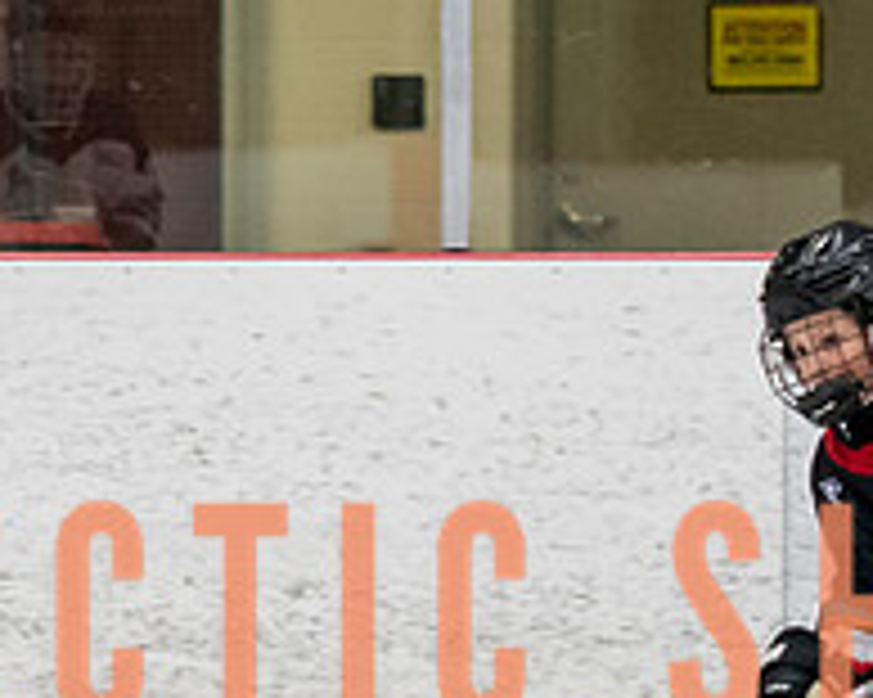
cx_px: 13
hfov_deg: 3.5
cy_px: 478
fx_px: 14358
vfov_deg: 2.8
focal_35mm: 556
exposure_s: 1/640
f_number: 3.2
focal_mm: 110
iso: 2000
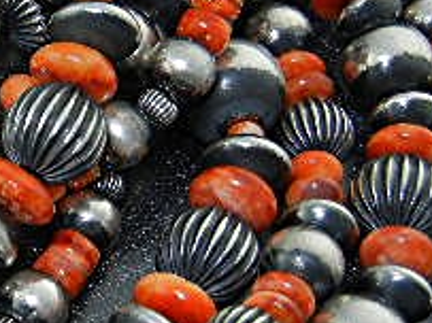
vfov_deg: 12.0
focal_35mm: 123
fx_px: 1534
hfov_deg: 15.2
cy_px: 198
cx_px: -151
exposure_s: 1/30
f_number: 3.7
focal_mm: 7.1
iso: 200
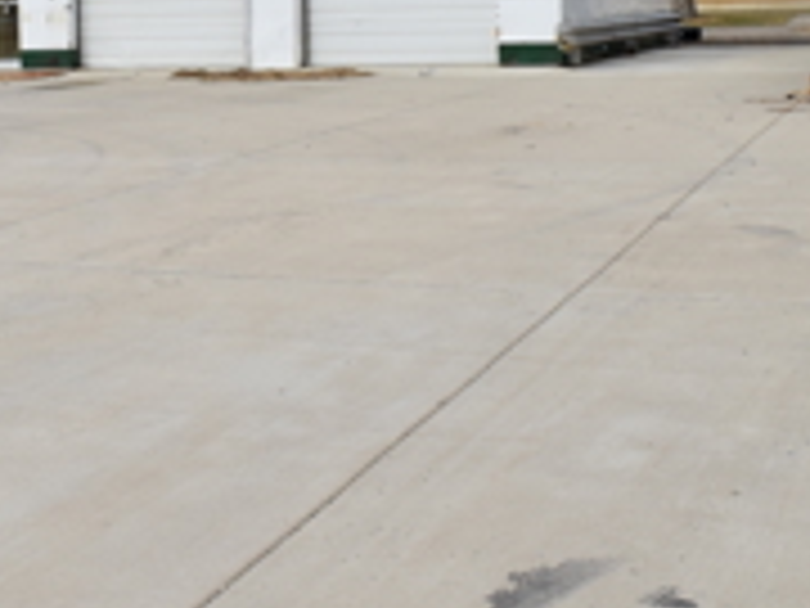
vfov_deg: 22.3
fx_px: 1521
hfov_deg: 29.0
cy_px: 131
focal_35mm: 65
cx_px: 135
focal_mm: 18
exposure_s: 1/400
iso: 200
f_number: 10
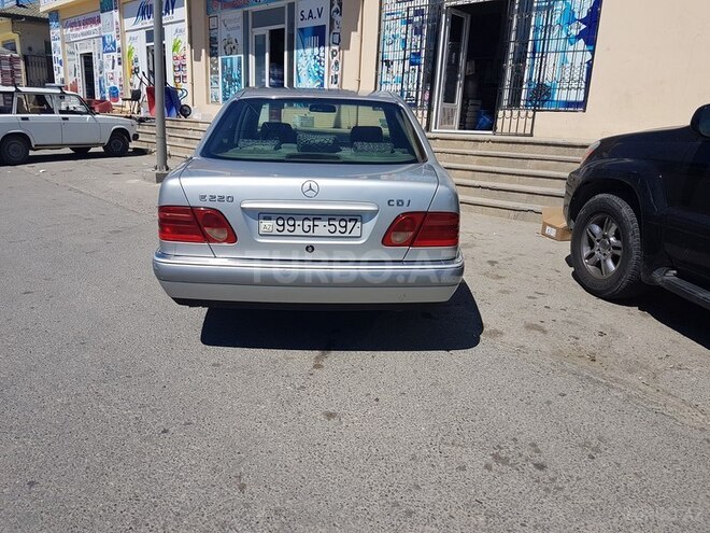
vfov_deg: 53.1
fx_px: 533
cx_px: 355
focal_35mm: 26
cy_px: 266
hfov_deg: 67.3
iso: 40
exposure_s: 1/3144
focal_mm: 4.2
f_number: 1.7
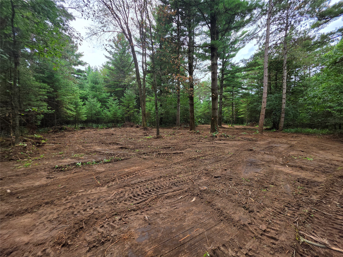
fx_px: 129
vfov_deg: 89.9
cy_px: 128
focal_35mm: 13
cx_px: 172
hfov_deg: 106.2
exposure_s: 1/636
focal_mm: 2.2
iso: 32
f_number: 1.9
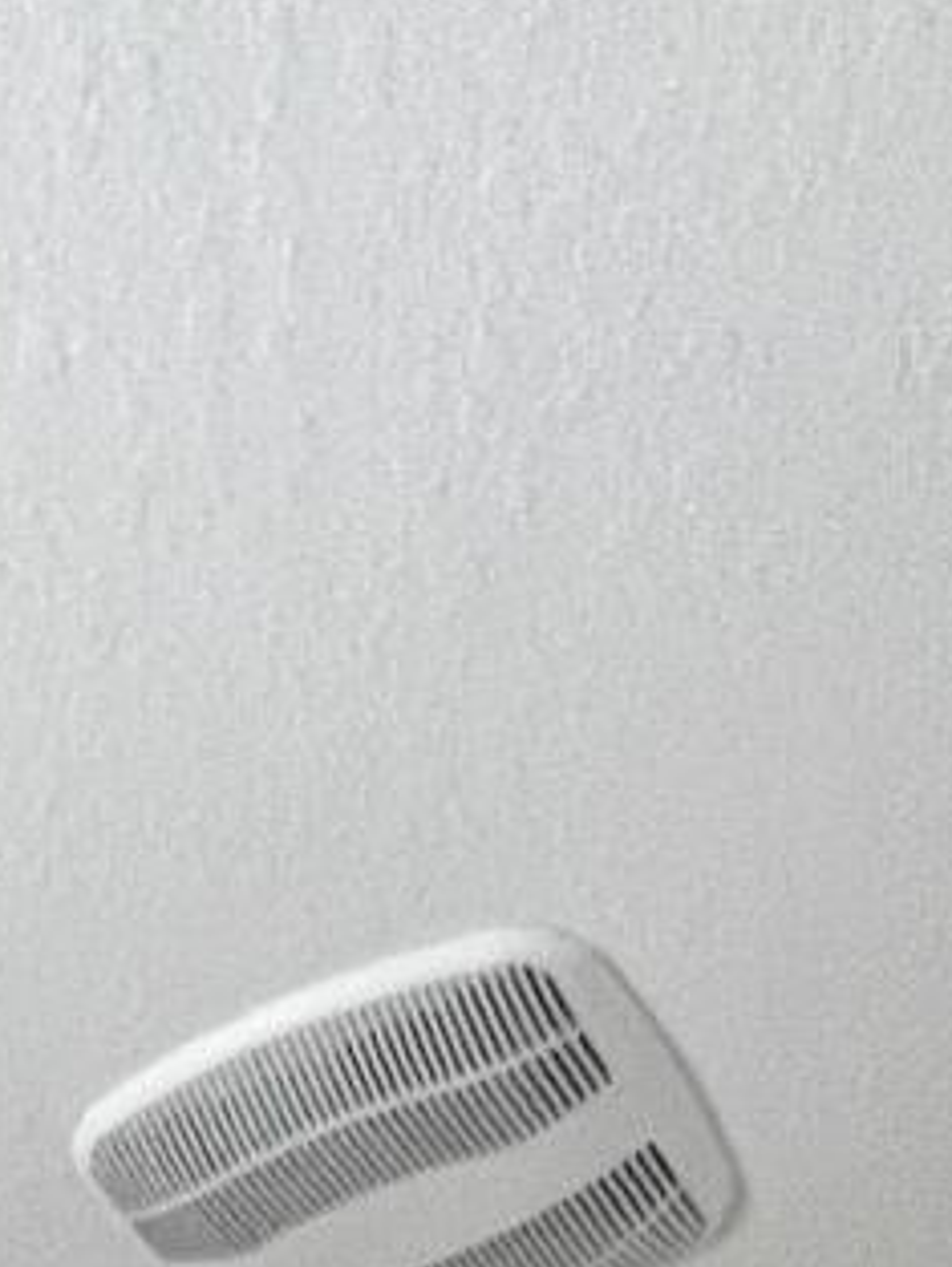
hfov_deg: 16.5
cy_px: 3833
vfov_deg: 11.4
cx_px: -389
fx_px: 3041
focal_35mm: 83
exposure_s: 1/120
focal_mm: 1.57
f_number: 1.8
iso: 160
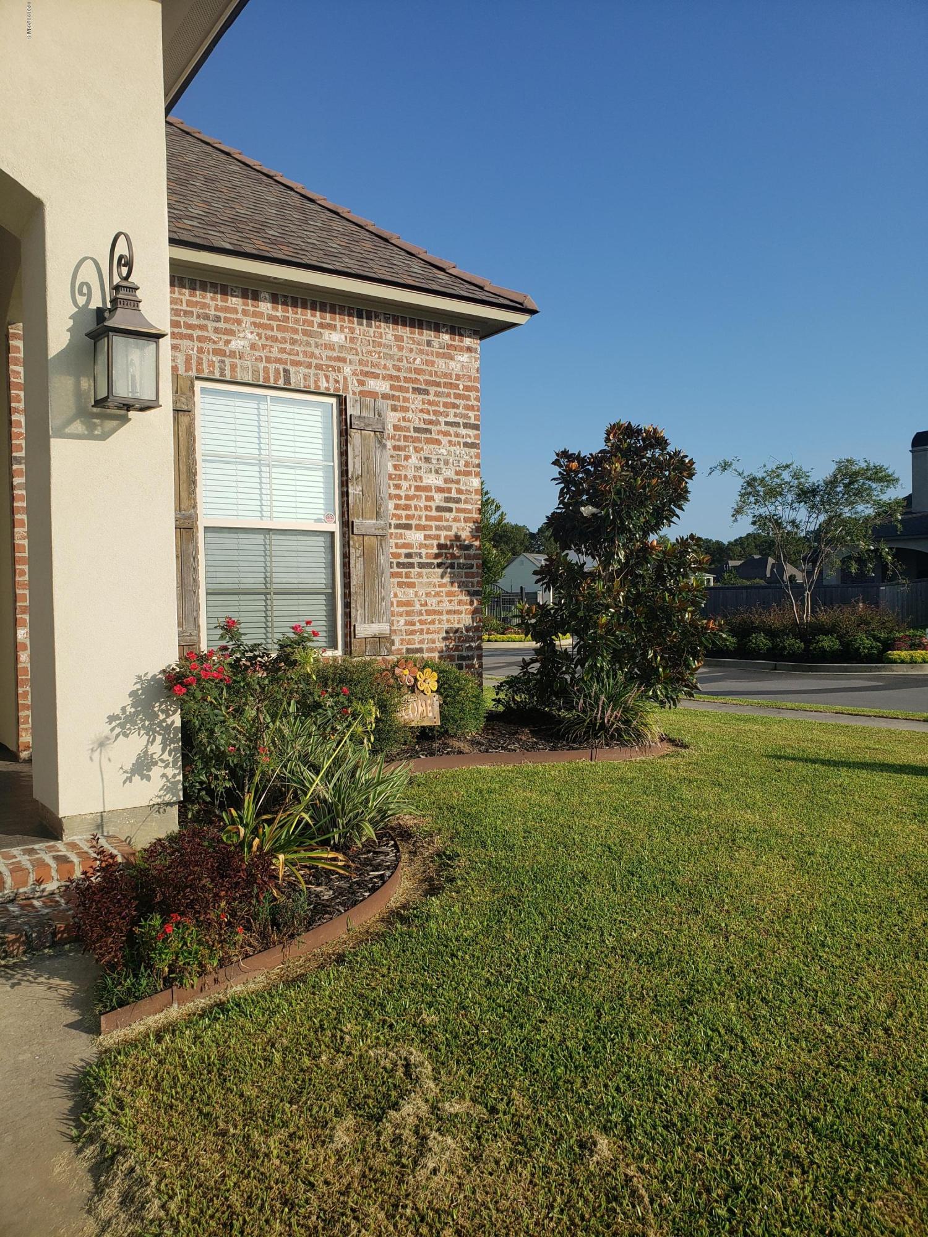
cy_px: 618
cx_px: 464
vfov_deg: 67.3
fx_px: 929
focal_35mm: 26
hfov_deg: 53.1
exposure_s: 1/1582
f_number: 2.4
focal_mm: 4.3
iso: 50
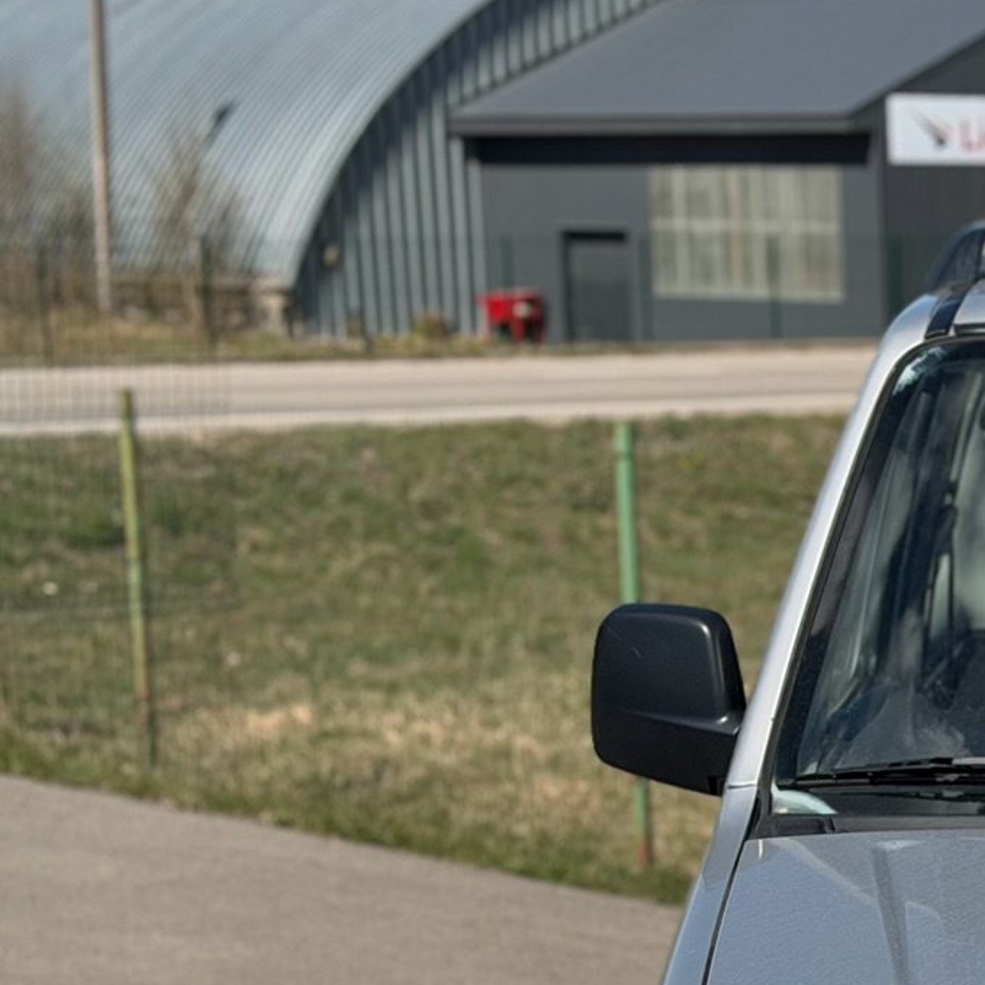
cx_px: 1393
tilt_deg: -11.9
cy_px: 1072
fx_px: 4121
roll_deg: +0.4
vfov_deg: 13.4
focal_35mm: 128
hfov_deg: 13.0
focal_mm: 6.76
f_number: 1.78
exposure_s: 1/11364
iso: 100
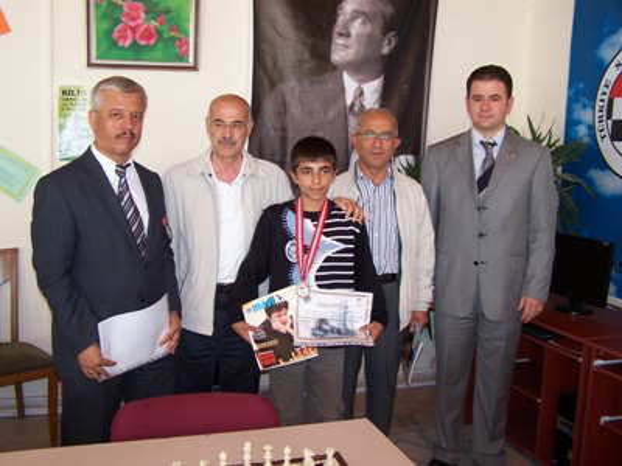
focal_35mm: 38
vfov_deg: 37.7
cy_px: 233
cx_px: 311
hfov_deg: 49.0
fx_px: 683
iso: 140
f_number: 2.8
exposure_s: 1/60
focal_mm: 6.3
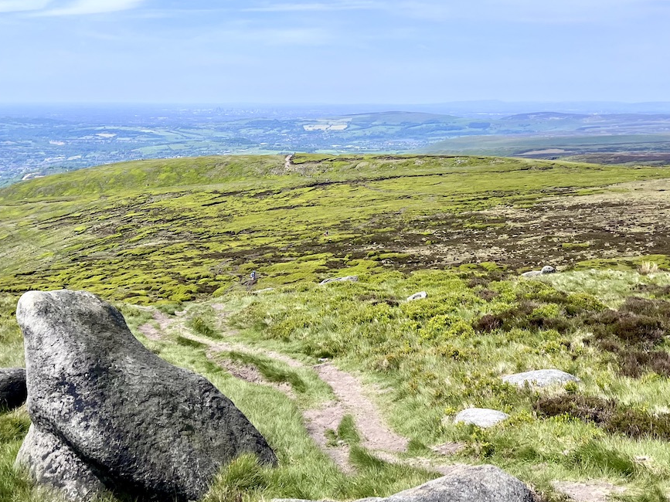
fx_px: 697
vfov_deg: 39.4
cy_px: 186
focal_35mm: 36
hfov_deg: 51.4
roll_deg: -0.8
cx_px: 341
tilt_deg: -6.0
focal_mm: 5.1
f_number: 1.6
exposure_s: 1/4310
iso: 50
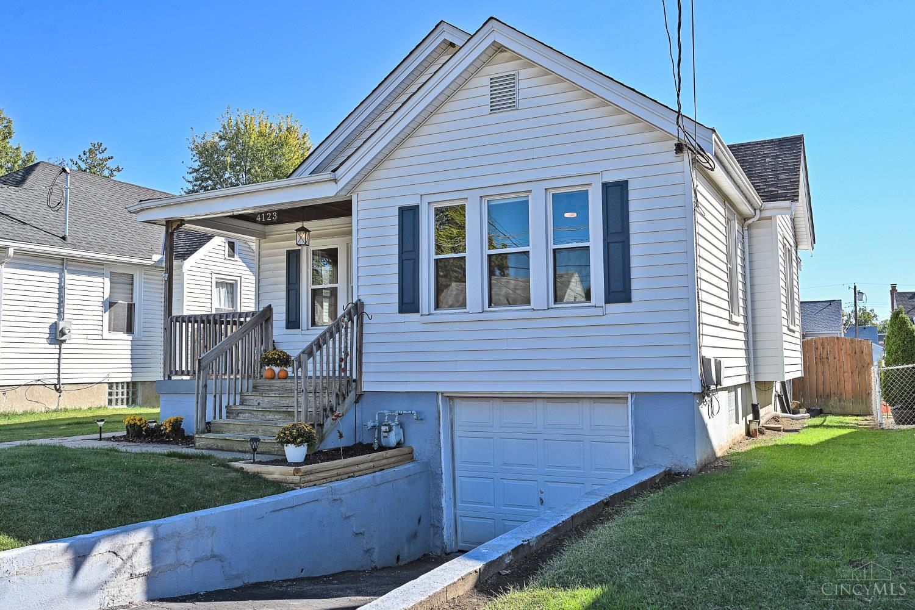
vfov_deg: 43.6
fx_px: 762
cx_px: 458
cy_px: 305
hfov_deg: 61.9
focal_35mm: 30
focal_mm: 30
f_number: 6.3
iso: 100
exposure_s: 1/320
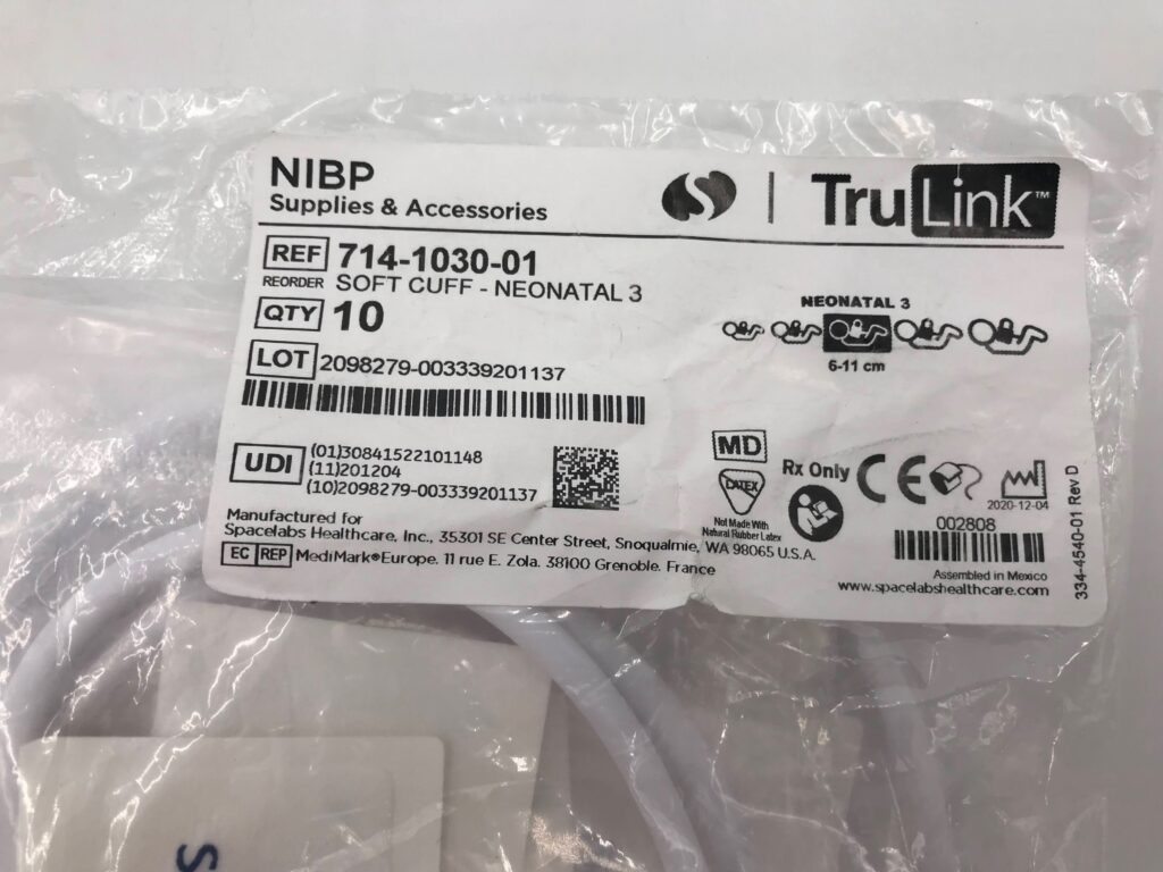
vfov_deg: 49.7
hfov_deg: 63.4
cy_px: 436
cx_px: 582
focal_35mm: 28
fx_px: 941
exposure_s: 1/120
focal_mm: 3.99
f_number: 1.8
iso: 20
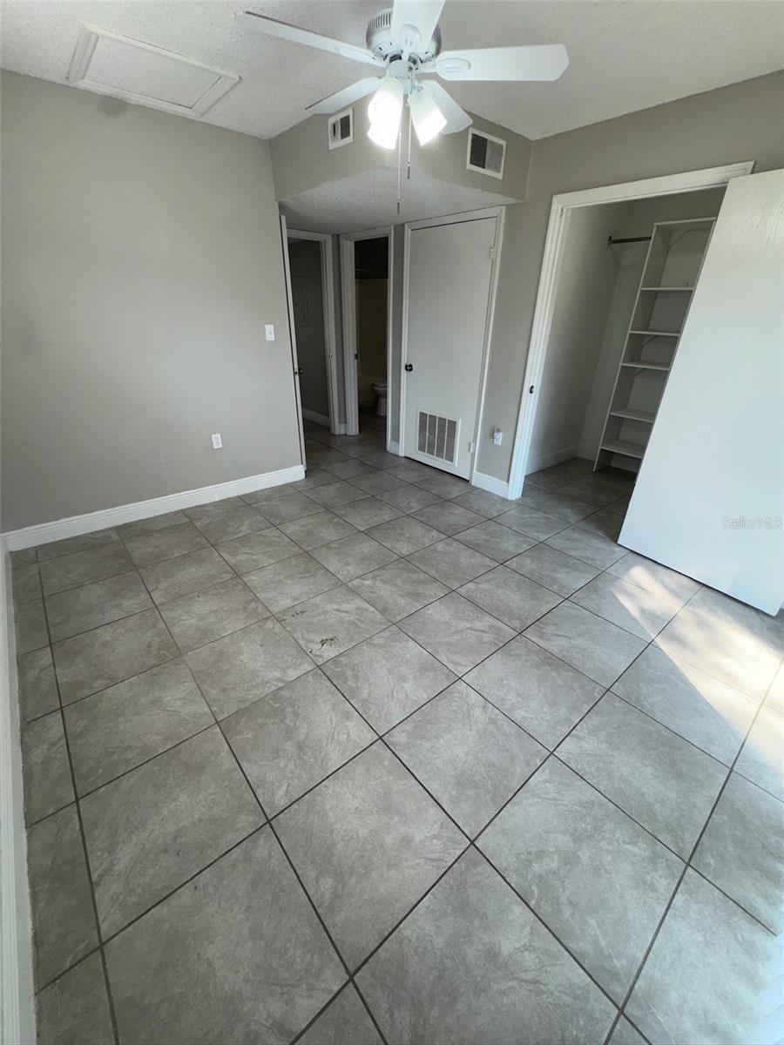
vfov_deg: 102.1
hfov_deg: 85.7
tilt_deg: -27.4
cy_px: 522
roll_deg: -0.9
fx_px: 423
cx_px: 392
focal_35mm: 14
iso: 32
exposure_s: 1/122
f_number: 2.2
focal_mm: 2.22
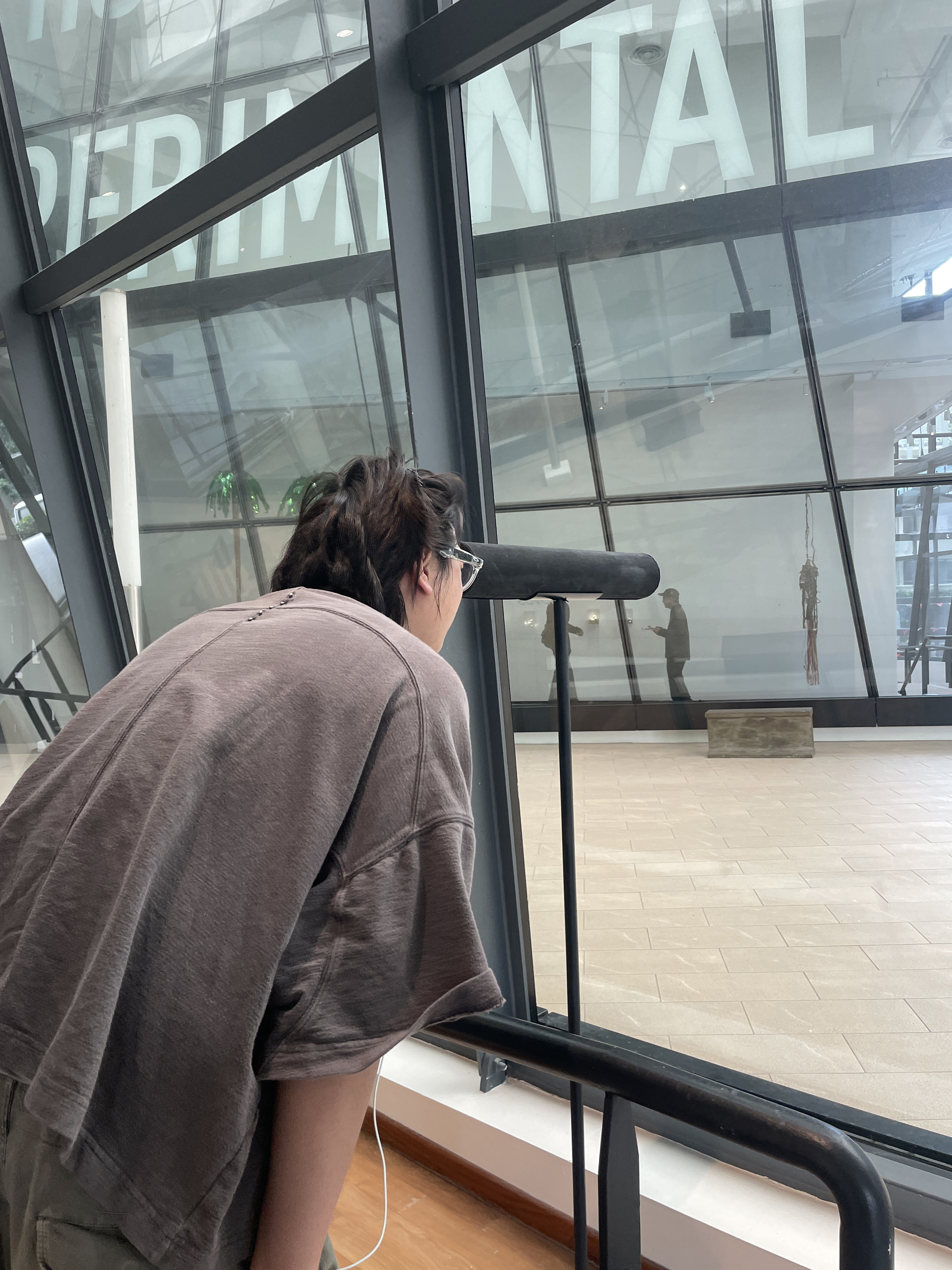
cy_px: 635
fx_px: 953
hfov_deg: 53.1
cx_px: 476
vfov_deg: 67.3
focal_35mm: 26
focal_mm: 4.2
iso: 100
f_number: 1.6
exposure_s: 1/121
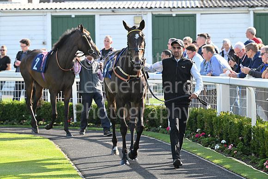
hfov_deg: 11.7
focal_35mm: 175
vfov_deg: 7.9
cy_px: 90
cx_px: 134
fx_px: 1303
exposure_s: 1/500
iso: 500
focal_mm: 175
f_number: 5.6
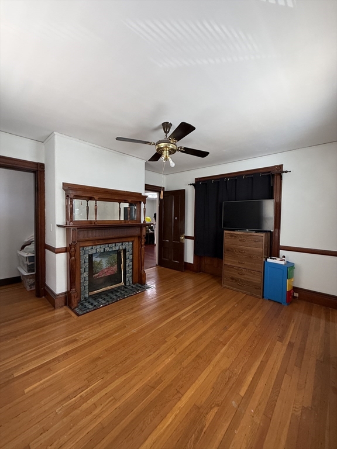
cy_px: 224
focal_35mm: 14
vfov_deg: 102.1
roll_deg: -0.6
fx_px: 182
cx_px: 168
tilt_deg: -0.3
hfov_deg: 85.7
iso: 200
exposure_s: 1/60
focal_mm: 2.22
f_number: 2.2
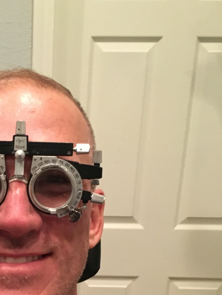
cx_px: 13
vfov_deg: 32.0
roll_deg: -0.1
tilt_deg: -18.9
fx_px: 487
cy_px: 271
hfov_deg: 24.8
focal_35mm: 57
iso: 250
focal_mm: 4.15
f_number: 2.2
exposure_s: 1/15
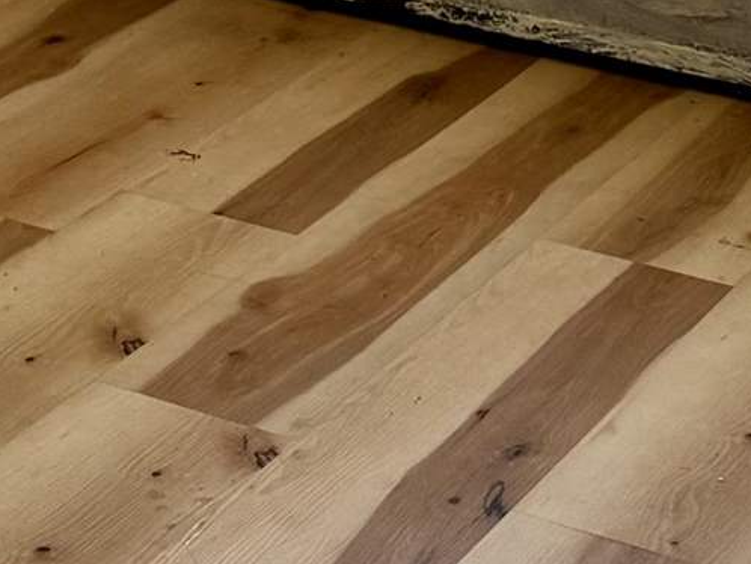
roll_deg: -1.3
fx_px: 3212
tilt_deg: -2.6
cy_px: -920
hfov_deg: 12.5
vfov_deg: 8.8
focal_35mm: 148
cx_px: -437
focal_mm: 6.76
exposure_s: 1/179
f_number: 1.78
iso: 64
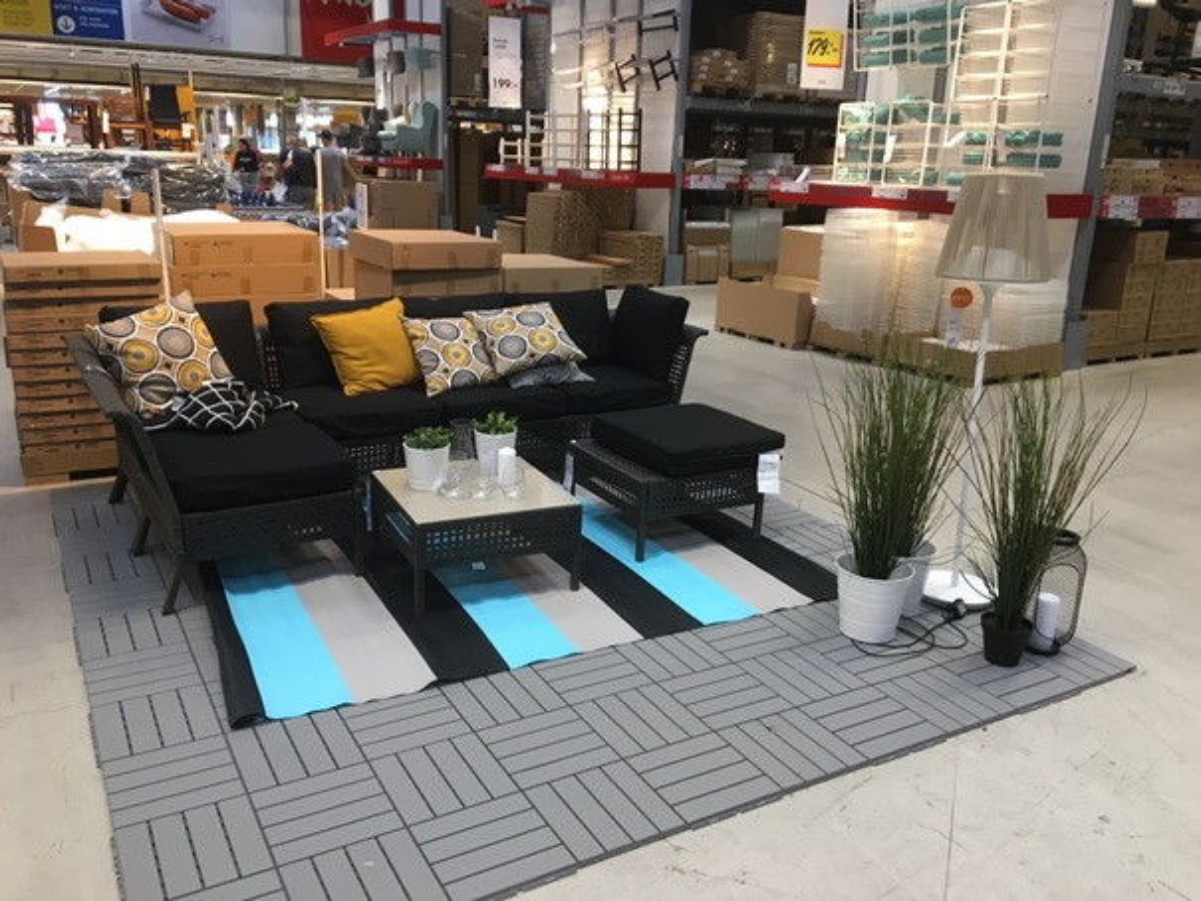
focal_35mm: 29
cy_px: 450
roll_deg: -2.2
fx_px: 1006
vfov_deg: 48.2
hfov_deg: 61.6
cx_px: 600
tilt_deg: -16.6
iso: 80
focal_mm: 4.15
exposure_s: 1/33
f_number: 2.2
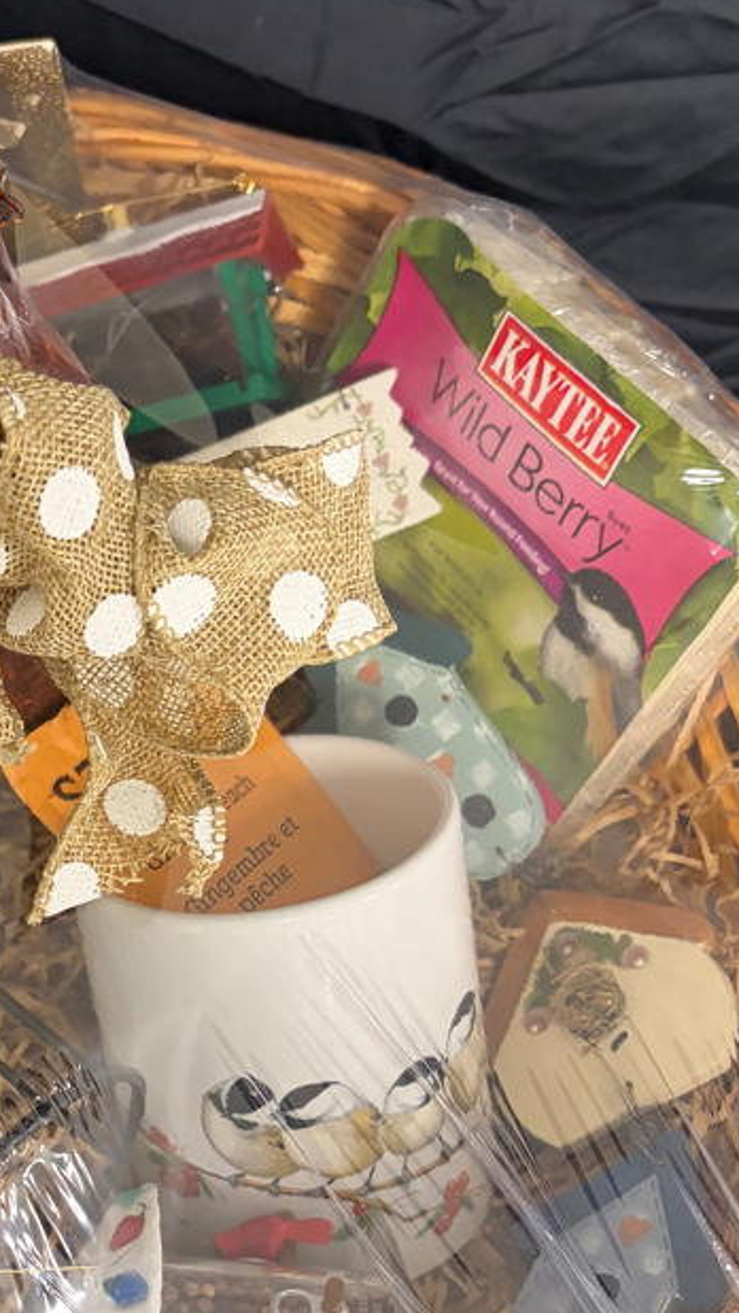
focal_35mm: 55
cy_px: 807
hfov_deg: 21.0
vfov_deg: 37.6
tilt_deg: -62.5
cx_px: -19
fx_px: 1914
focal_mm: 5.96
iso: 500
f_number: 1.6
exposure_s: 1/60
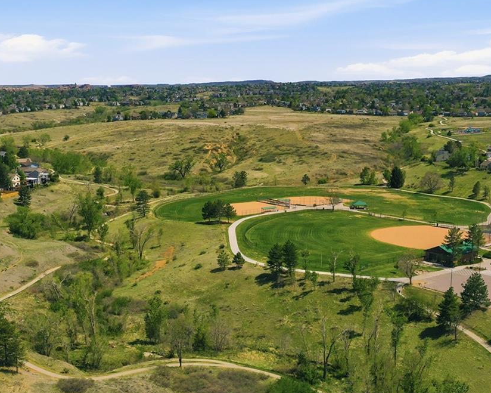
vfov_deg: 29.4
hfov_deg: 36.6
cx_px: 232
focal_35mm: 51
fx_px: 741
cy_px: 274
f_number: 7.1
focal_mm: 10.3
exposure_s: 1/1250
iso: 100
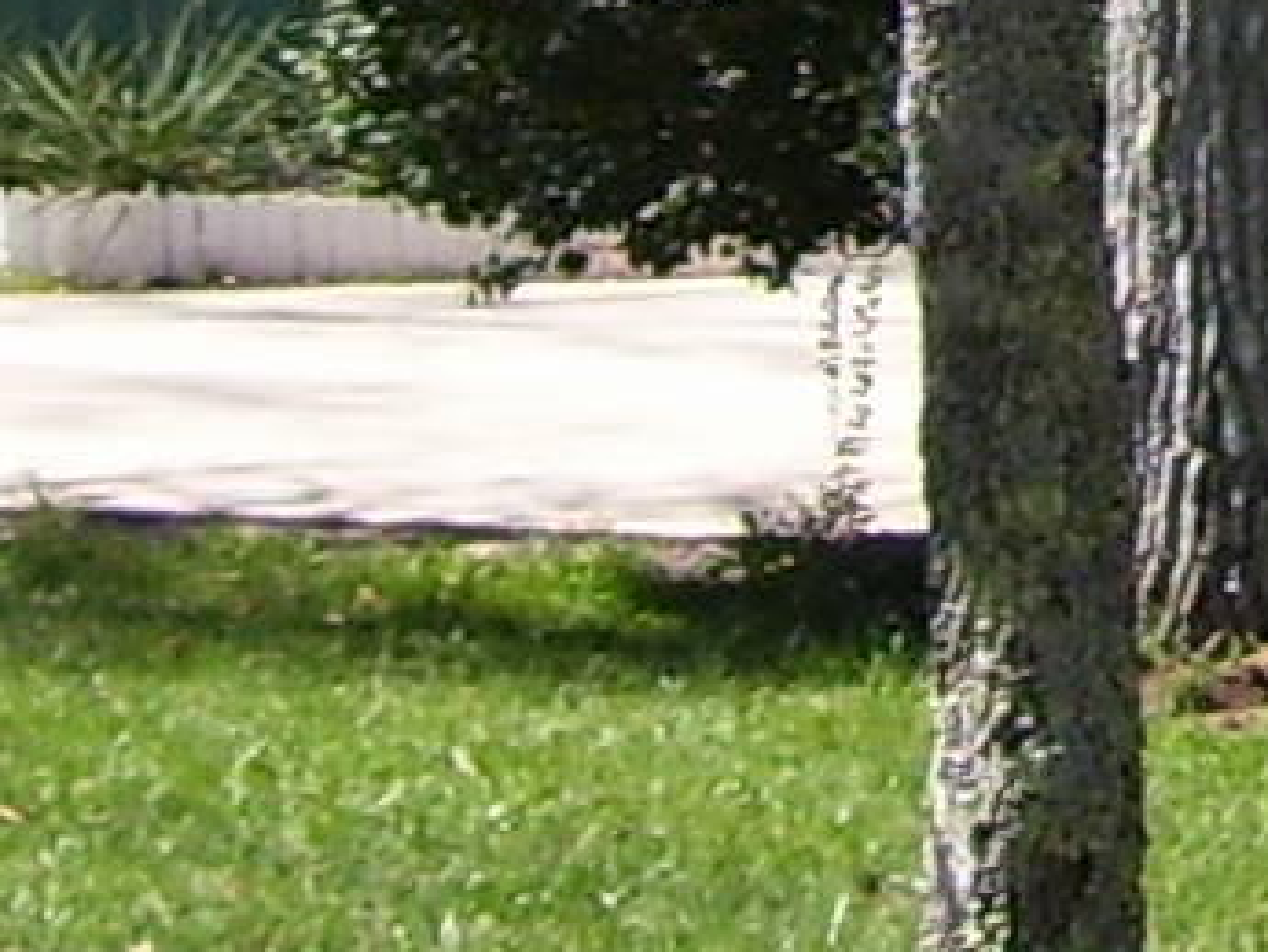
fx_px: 10114
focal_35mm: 276
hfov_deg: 6.9
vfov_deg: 5.3
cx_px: 2705
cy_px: -584
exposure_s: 1/750
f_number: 2.7
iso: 80
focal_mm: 6
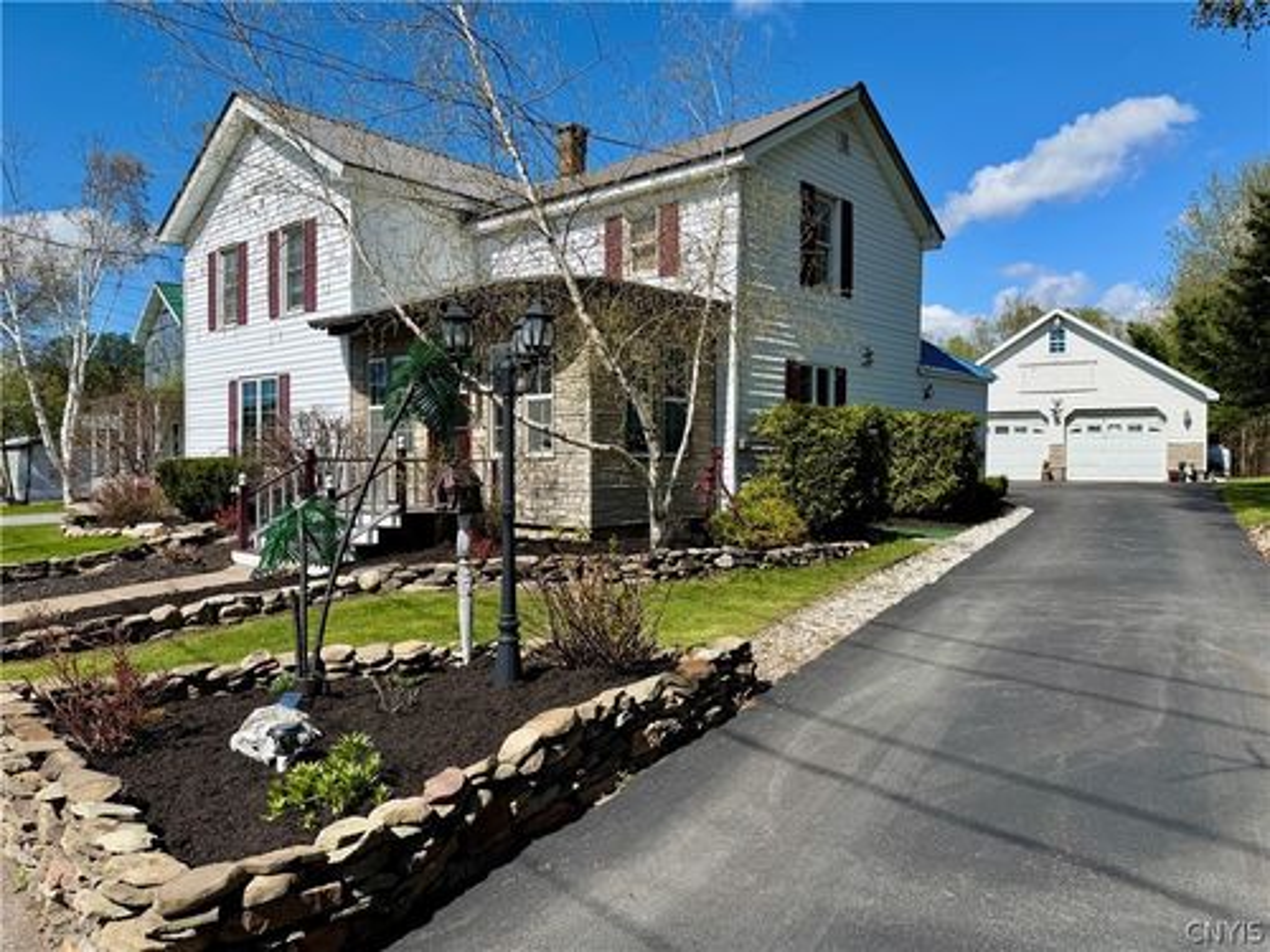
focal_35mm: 24
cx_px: 635
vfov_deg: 56.8
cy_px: 476
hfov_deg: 71.6
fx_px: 881
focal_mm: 6.76
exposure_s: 1/4975
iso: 80
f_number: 1.78
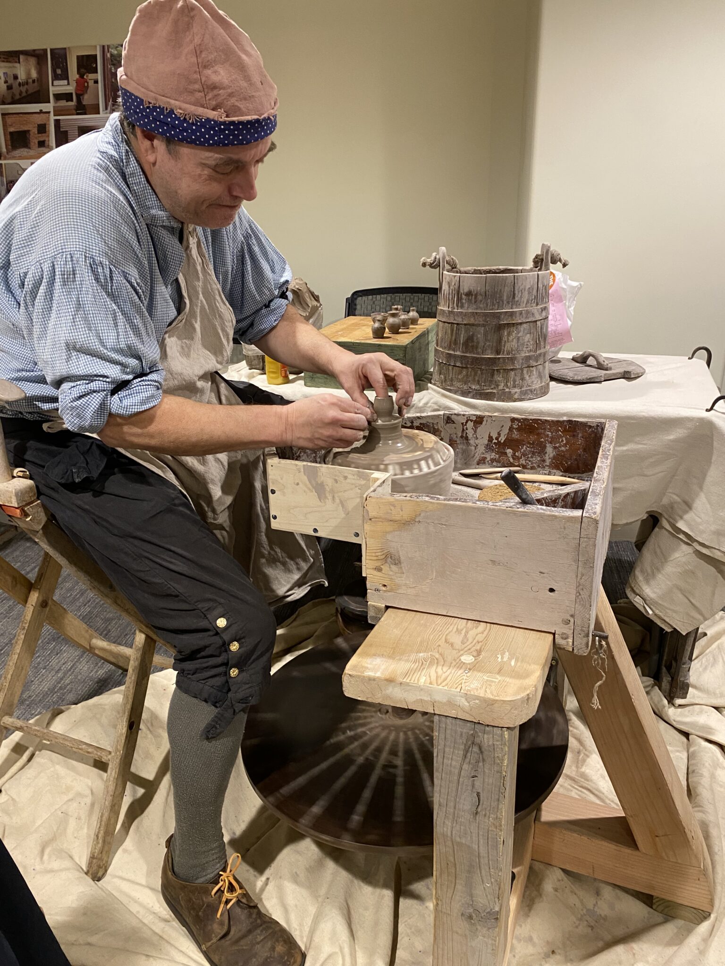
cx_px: 362
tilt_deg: -20.7
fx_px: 726
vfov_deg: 67.3
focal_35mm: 26
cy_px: 483
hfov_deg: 53.1
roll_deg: +1.6
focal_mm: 4.25
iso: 200
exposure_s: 1/60
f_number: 1.8
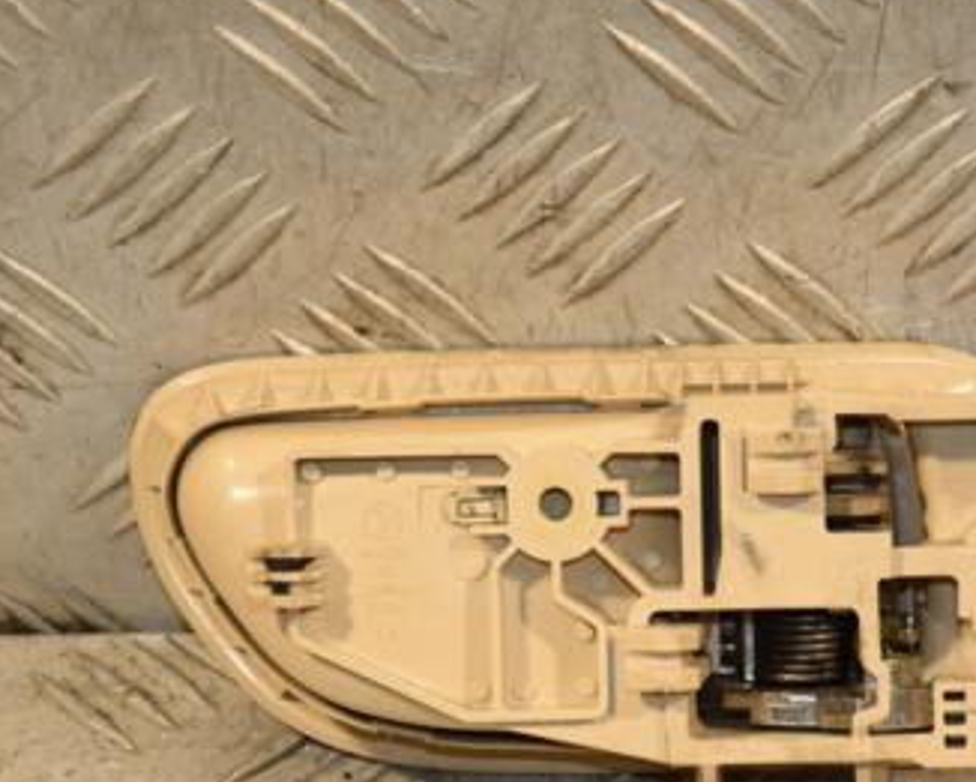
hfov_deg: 9.3
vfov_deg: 7.5
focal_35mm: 207
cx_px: 725
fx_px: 5981
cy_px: 509
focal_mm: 80
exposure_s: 1/160
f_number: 5.3
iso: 800
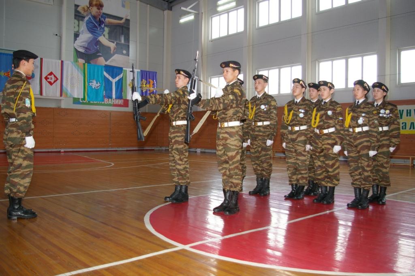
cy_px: 138
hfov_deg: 59.5
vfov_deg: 41.6
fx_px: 363
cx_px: 208
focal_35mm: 32
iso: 400
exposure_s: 1/125
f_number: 4.5
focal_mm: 21
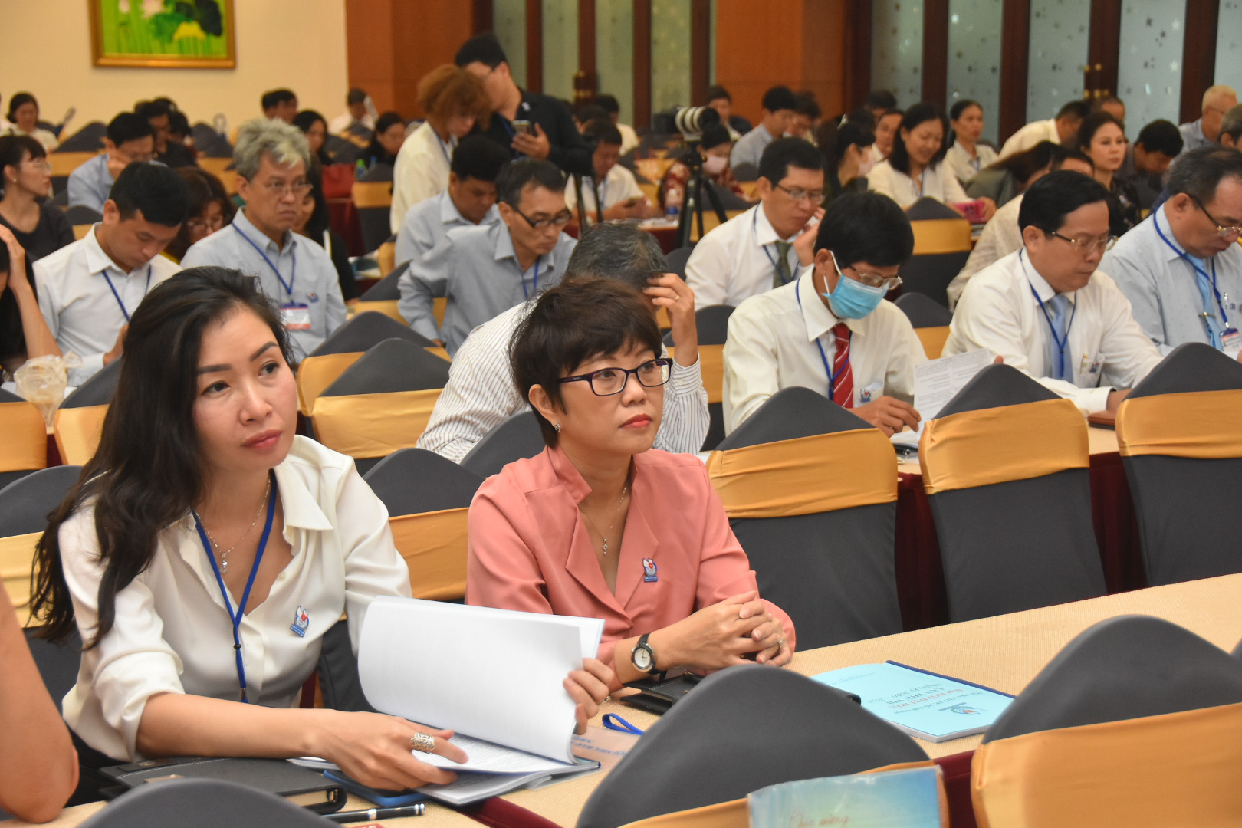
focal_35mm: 72
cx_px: 621
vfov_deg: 18.9
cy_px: 414
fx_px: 2484
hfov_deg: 28.1
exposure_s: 1/125
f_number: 4.5
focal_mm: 48
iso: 1600
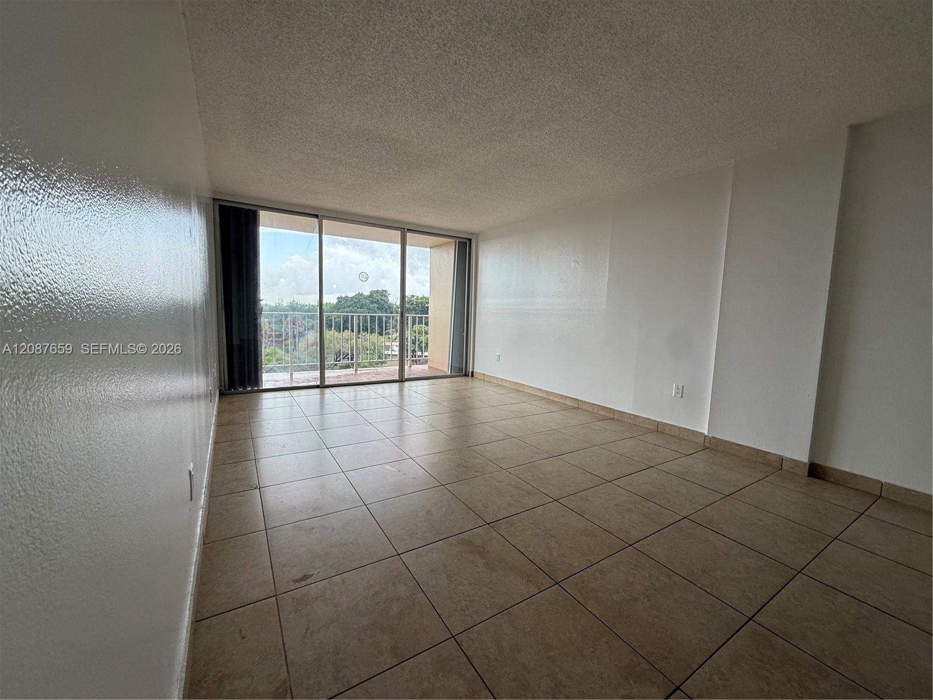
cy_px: 350
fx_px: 377
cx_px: 466
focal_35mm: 14
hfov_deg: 102.1
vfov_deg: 85.7
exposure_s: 1/99
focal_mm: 2.22
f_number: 2.2
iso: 80
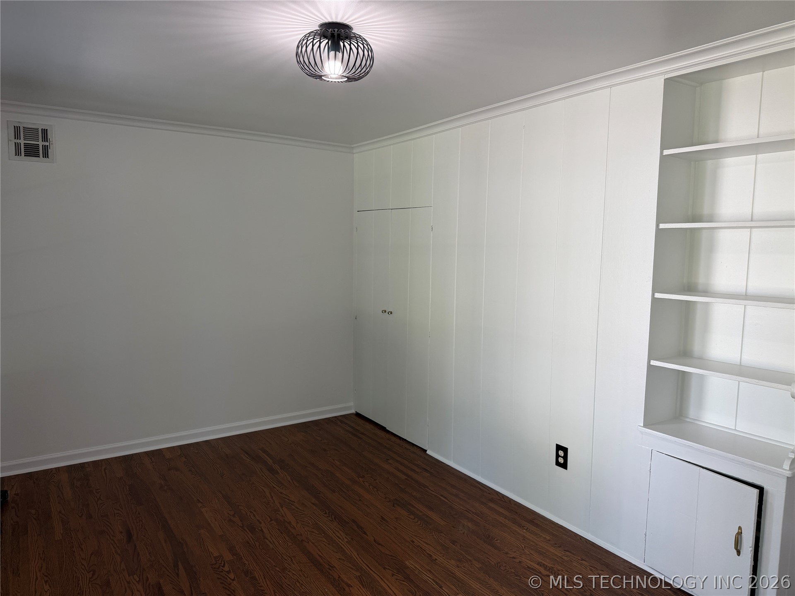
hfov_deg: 71.6
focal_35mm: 24
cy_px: 298
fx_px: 551
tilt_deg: -6.0
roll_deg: -0.4
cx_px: 398
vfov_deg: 56.8
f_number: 1.78
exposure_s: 1/121
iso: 100
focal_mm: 6.76
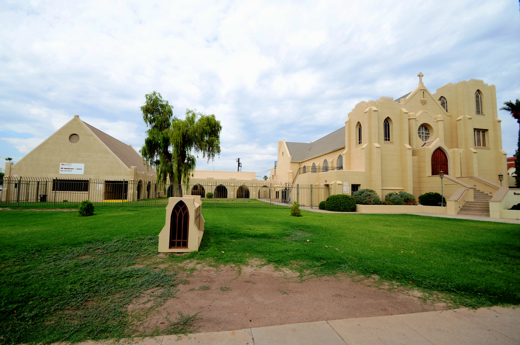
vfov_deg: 77.1
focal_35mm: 15
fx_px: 216
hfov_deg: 100.5
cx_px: 260
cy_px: 172
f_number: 5.6
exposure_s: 1/500
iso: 100
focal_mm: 10
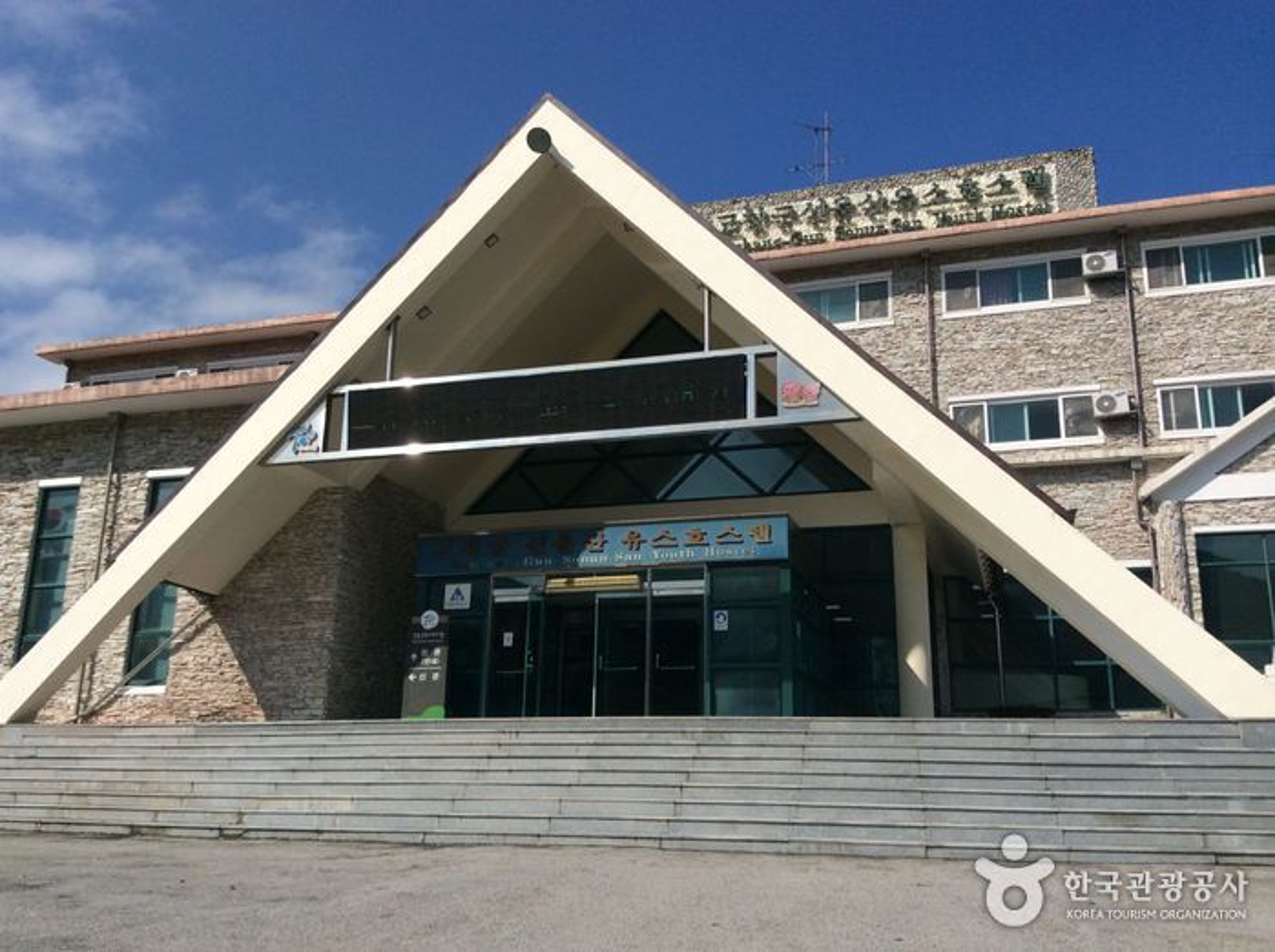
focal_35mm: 33
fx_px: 1214
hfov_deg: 55.4
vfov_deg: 42.8
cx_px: 638
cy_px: 476
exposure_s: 1/2725
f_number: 2.4
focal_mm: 3.3
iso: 32
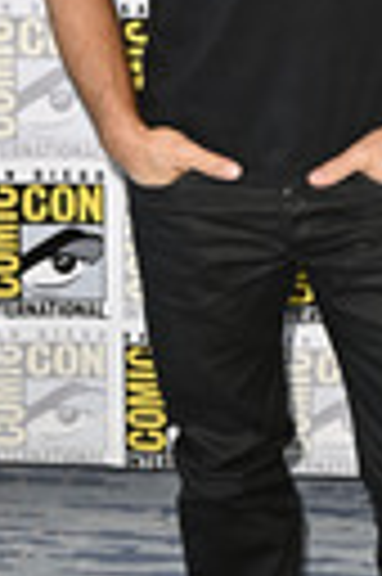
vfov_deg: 18.6
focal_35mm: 109
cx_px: 265
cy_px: 112
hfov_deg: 12.5
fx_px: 1739
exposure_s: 1/250
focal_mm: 35
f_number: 4.5
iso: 1250
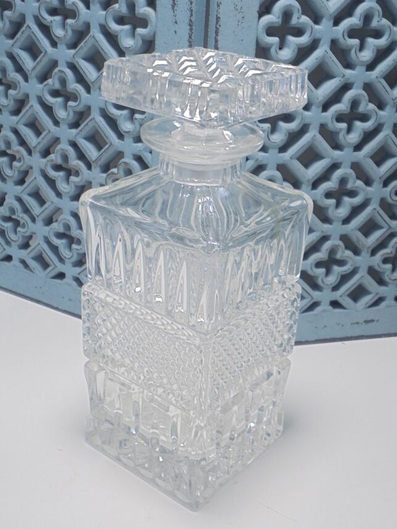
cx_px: 198
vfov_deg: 42.1
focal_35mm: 45
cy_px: 263
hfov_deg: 32.2
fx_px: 688
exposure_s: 1/30
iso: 100
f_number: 4.5
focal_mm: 7.8
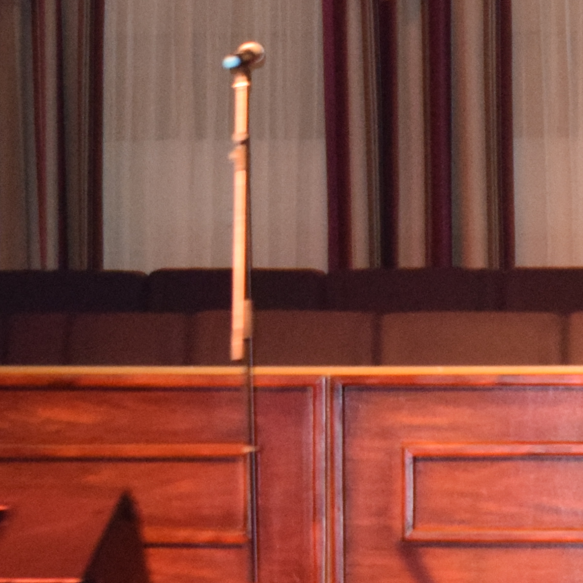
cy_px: 560
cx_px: 894
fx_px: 7036
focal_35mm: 369
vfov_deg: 4.7
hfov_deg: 4.7
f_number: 5.6
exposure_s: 1/4
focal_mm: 55
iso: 3200
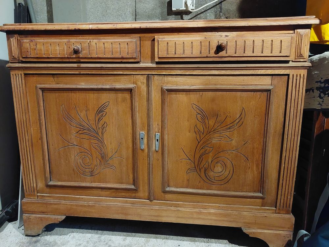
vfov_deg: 54.9
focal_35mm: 25
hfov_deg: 69.4
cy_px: 124
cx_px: 164
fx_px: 238
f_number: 1.8
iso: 800
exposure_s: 1/14
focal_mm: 5.23
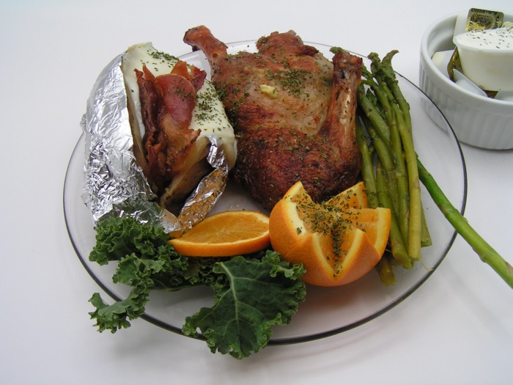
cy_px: 192
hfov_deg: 49.0
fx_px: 563
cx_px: 256
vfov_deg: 37.7
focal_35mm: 38
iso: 50
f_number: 3.5
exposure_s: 1/60
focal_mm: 5.8
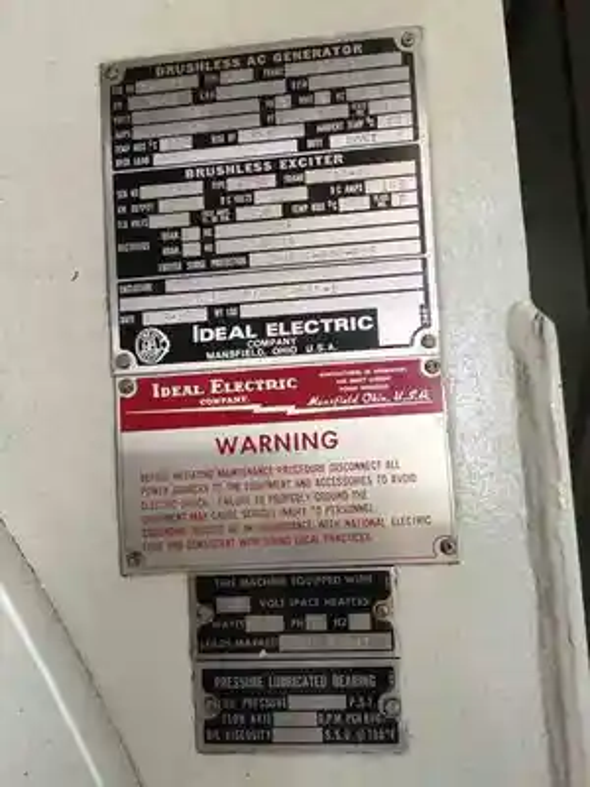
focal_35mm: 29
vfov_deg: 61.7
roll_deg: +4.2
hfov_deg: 48.2
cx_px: 295
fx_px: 659
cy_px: 394
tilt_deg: +4.2
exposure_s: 1/30
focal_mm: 4.15
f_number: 2.2
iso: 64
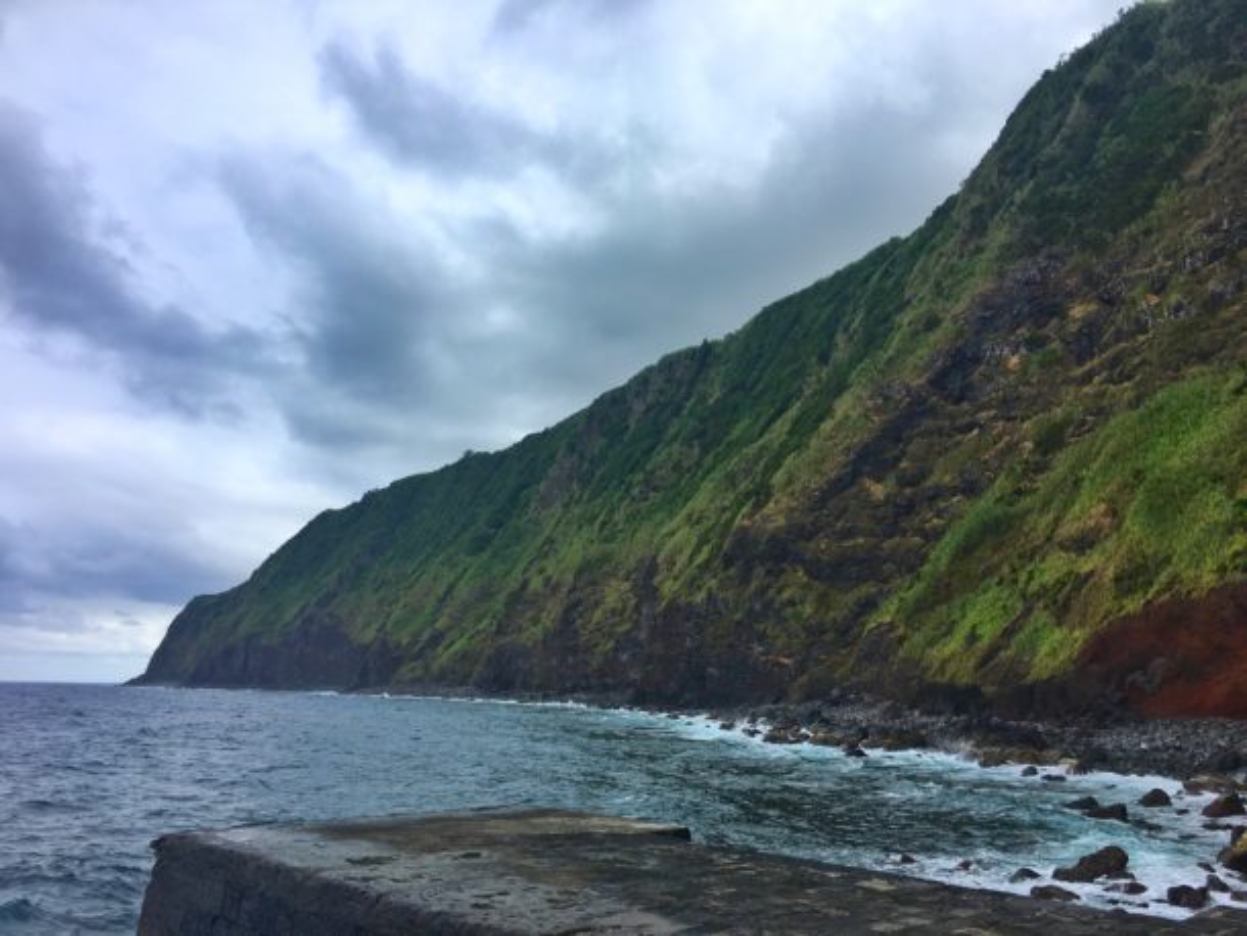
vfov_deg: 48.3
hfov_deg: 61.6
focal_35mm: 29
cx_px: 624
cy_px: 468
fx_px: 1045
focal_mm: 4.15
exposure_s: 1/582
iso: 25
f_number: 2.2
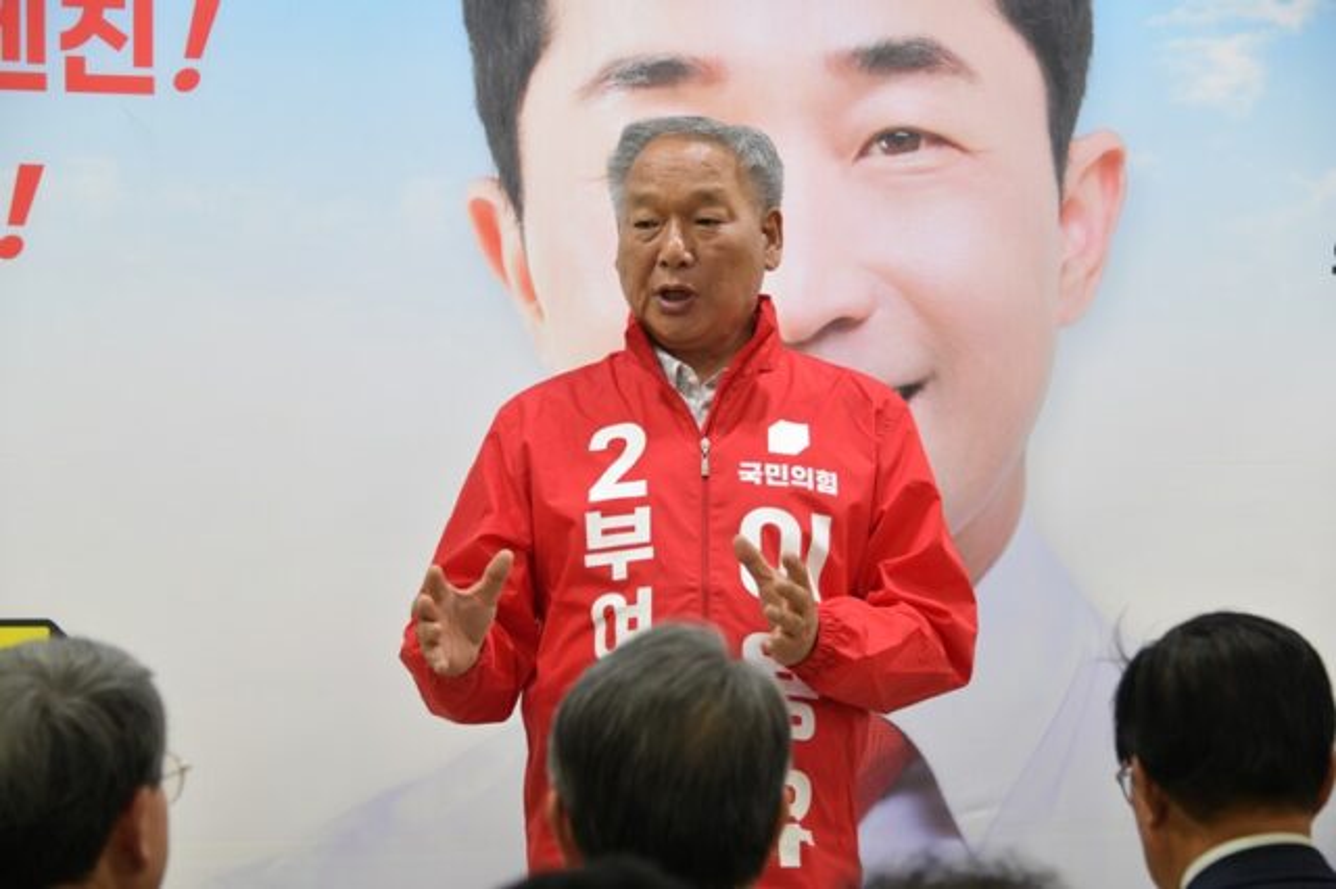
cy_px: 444
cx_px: 668
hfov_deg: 19.5
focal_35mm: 105
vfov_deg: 13.0
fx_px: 3894
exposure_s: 1/320
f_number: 5.3
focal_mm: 105
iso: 1600
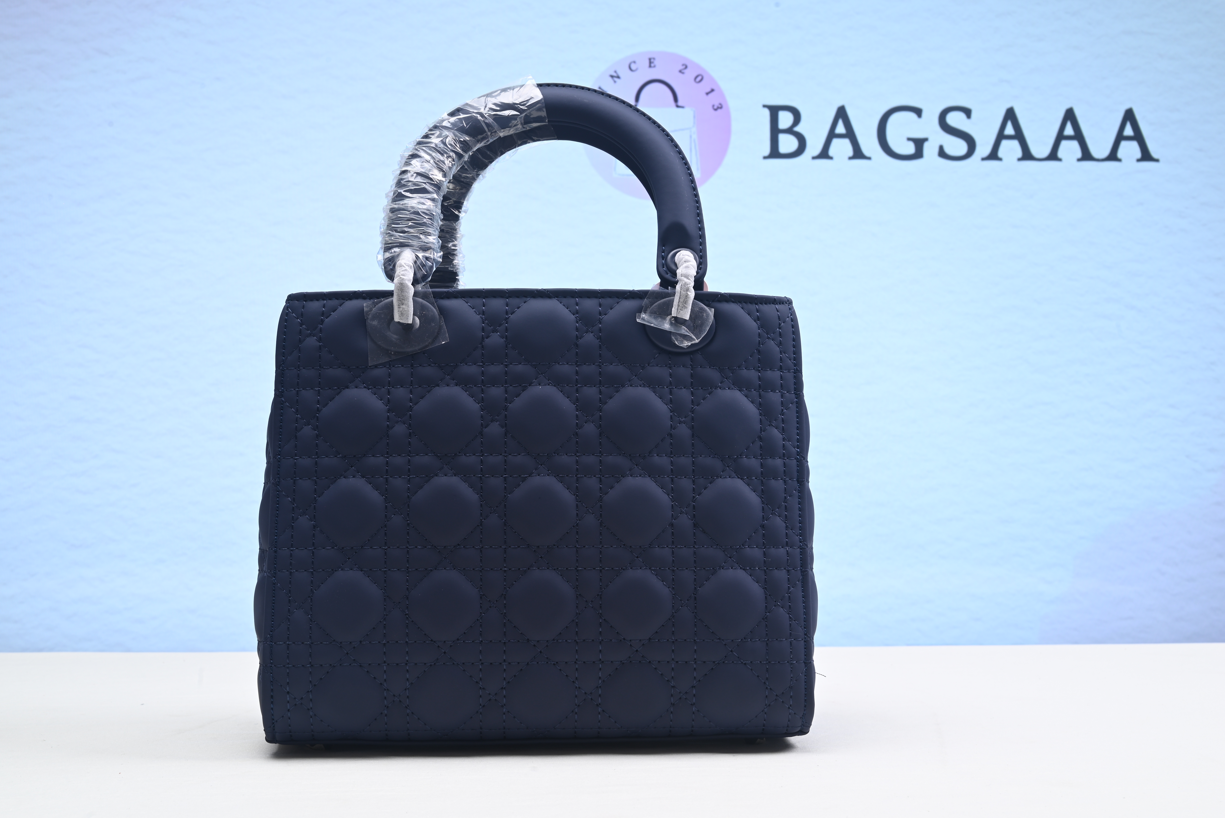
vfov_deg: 32.7
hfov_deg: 47.4
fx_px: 1396
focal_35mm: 41
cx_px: 612
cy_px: 409
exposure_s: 1/2
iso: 100
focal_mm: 41
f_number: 16
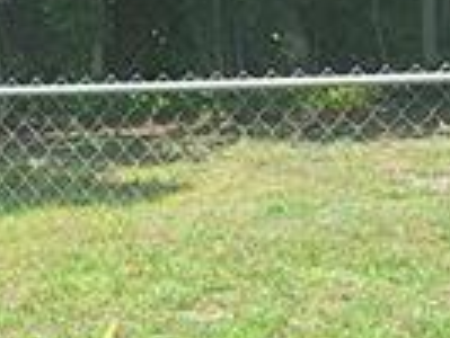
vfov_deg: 8.4
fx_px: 2303
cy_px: 108
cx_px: -416
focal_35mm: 177
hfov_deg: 10.4
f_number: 1.8
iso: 40
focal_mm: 5.54
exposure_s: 1/1992
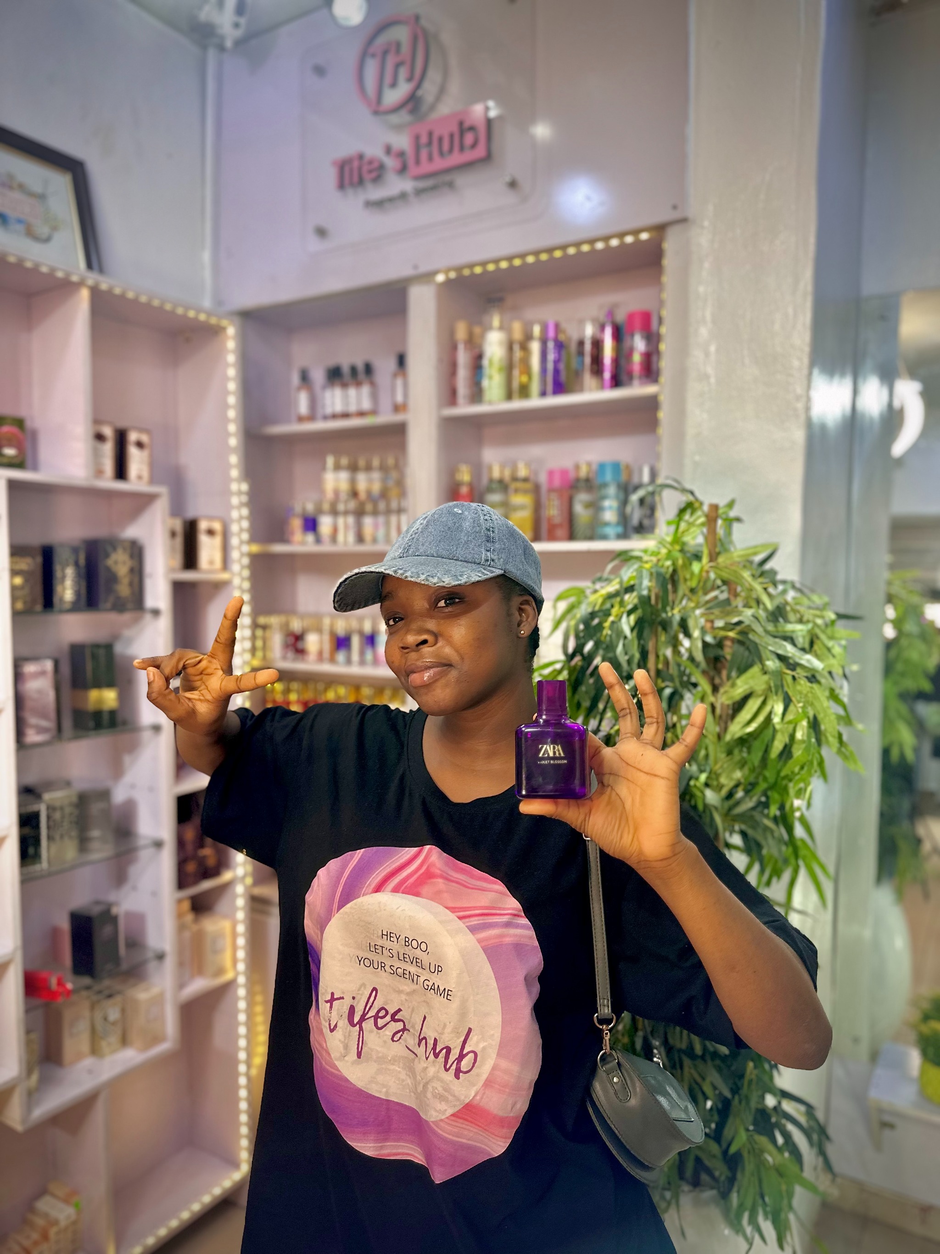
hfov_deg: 56.8
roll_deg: -1.0
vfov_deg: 71.6
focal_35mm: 24
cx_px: 470
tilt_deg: -3.7
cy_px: 627
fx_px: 869
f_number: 1.78
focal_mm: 6.86
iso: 50
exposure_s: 1/108
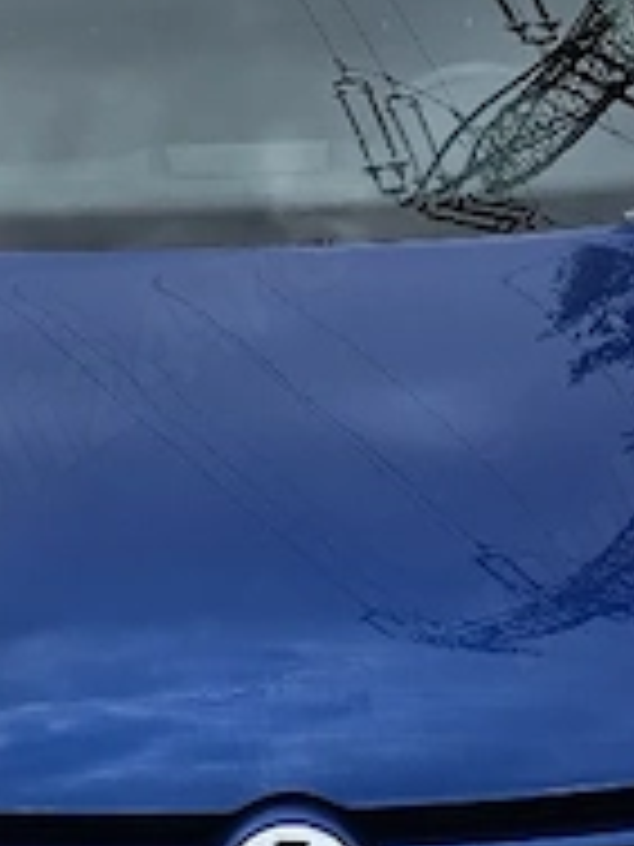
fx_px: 2393
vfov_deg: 18.9
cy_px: -171
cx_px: 243
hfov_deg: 15.1
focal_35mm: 98
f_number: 1.7
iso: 80
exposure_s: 1/10000
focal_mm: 6.3
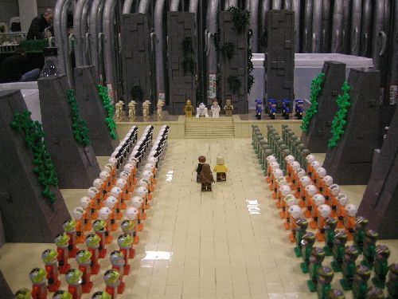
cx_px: 199
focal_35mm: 36
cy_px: 150
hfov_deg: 51.4
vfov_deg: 39.7
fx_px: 414
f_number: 2.7
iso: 400
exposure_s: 1/30.2
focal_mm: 7.5
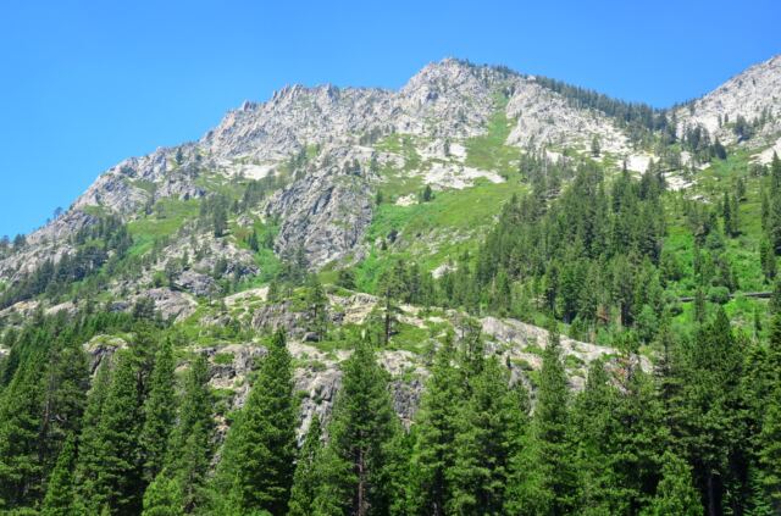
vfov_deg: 27.9
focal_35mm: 48
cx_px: 390
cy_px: 258
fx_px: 1039
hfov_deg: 41.2
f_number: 13
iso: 200
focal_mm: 32
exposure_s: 1/125
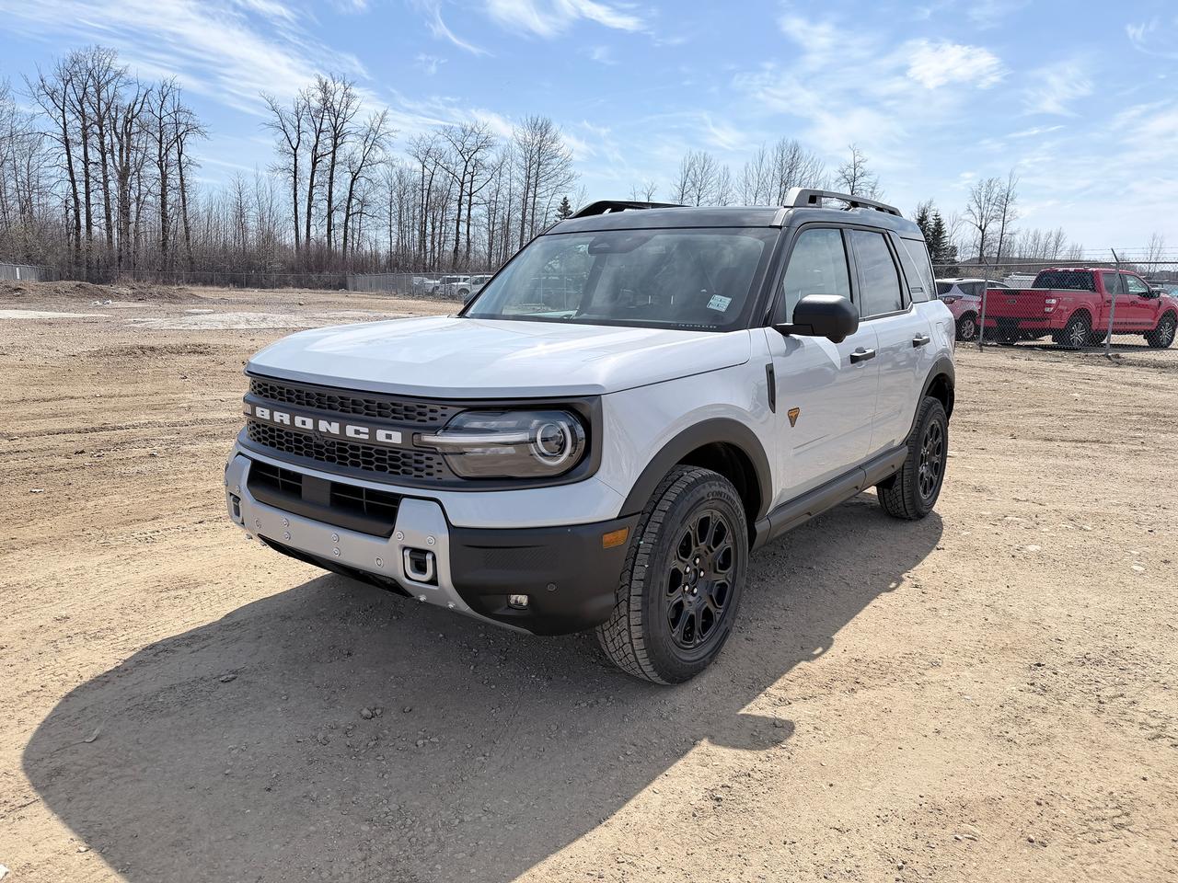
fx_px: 817
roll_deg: -1.9
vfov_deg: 56.8
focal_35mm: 24
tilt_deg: -12.1
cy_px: 442
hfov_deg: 71.6
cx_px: 589
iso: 125
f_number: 1.78
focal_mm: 6.76
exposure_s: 1/5319
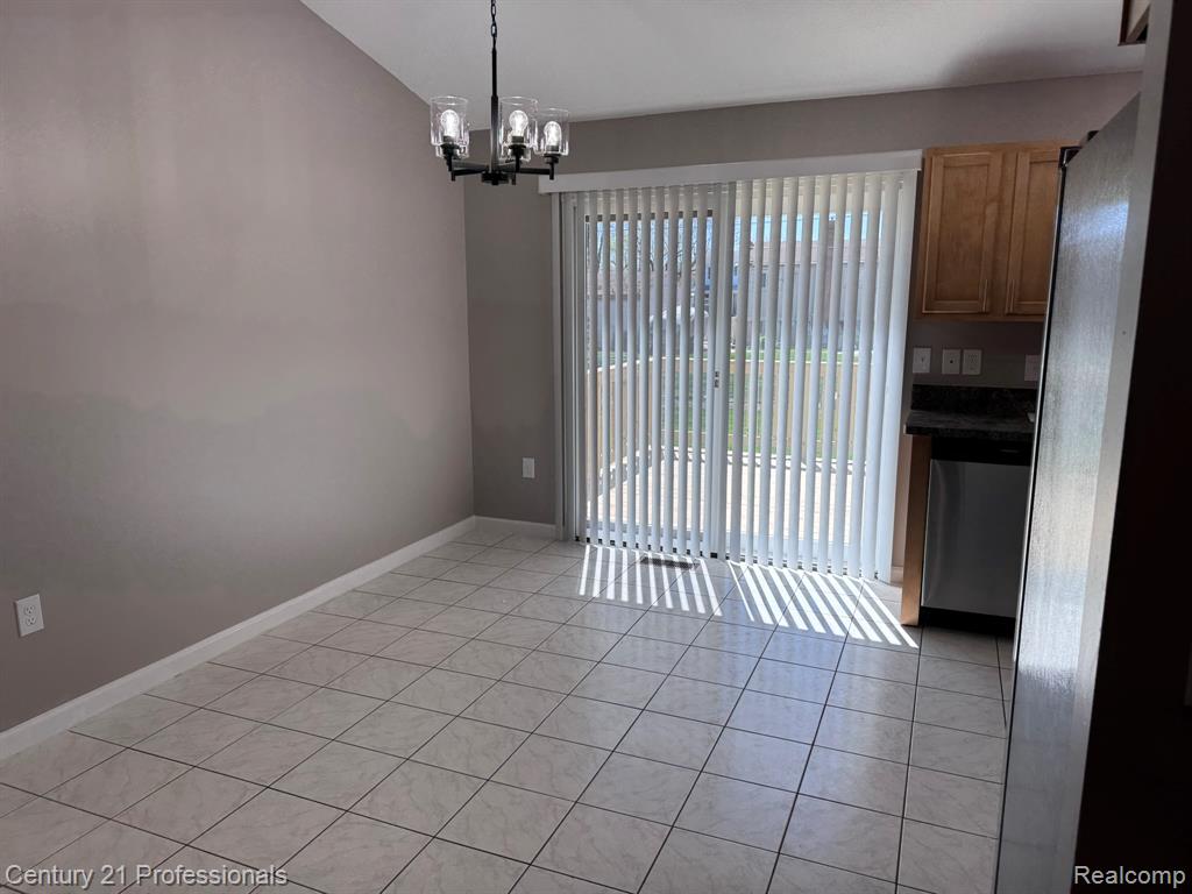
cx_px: 596
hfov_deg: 71.6
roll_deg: -0.3
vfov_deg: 56.8
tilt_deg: -11.4
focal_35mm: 24
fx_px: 826
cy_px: 447
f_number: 1.78
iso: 80
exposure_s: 1/685
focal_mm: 6.76
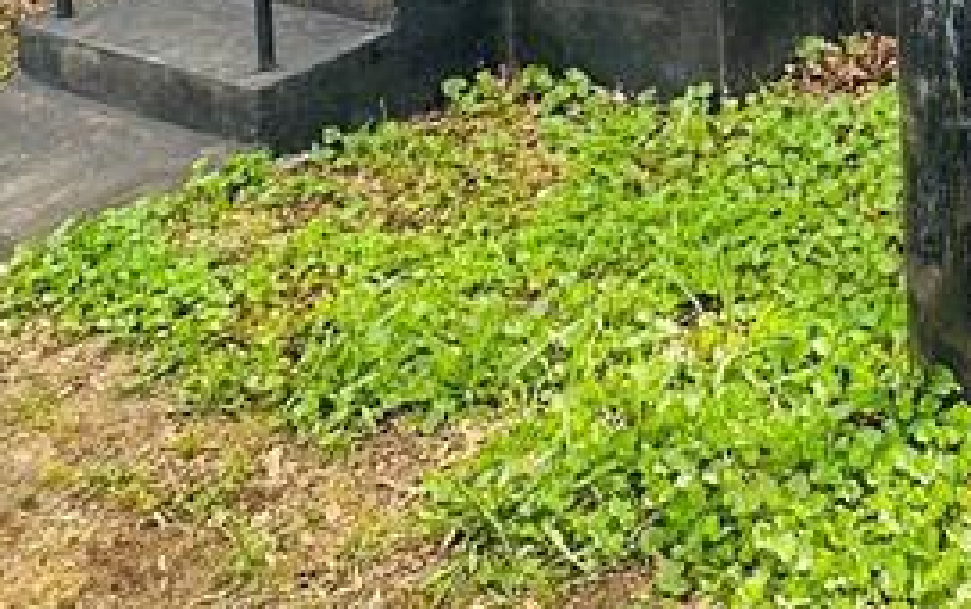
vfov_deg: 20.0
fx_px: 1483
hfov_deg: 34.2
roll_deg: +1.7
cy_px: -308
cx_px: 881
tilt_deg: -4.9
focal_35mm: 56
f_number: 2.2
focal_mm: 2.22
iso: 40
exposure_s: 1/264
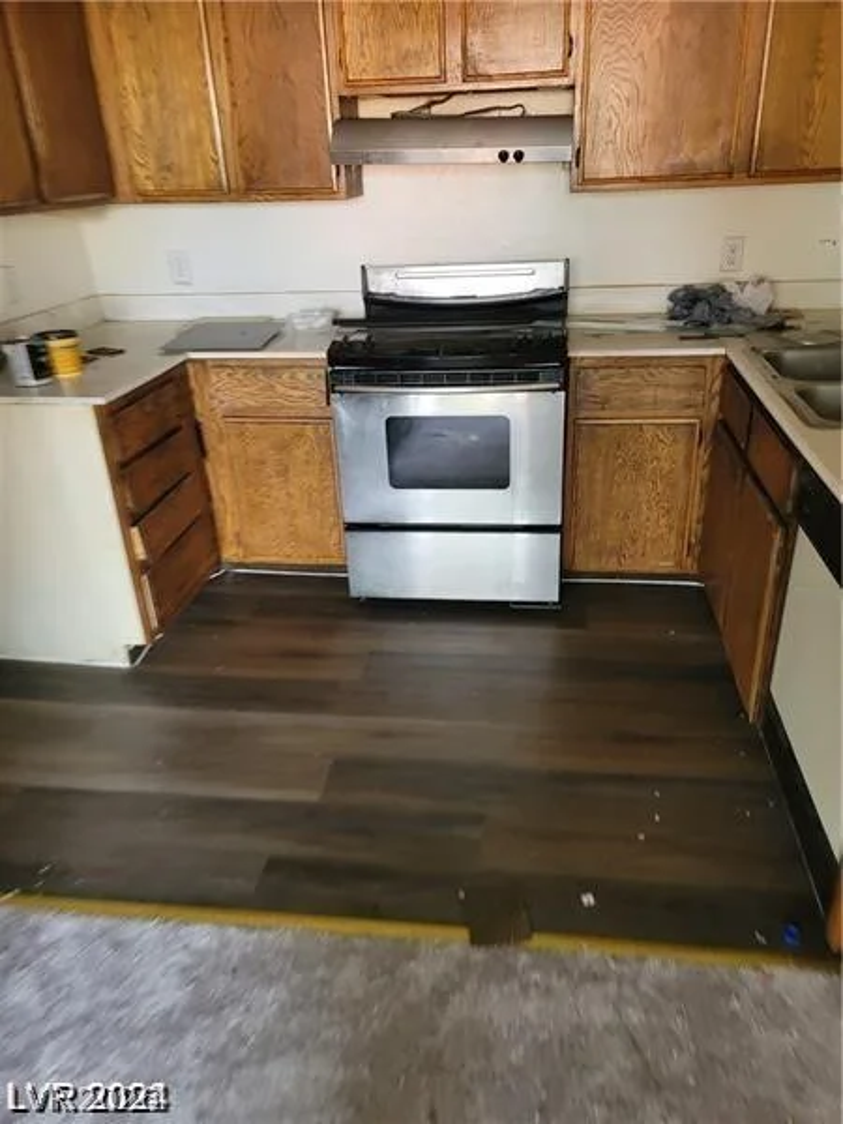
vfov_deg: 69.4
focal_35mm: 25
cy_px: 562
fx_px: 812
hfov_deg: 54.9
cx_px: 422
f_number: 1.8
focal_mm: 7
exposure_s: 1/40
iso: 250
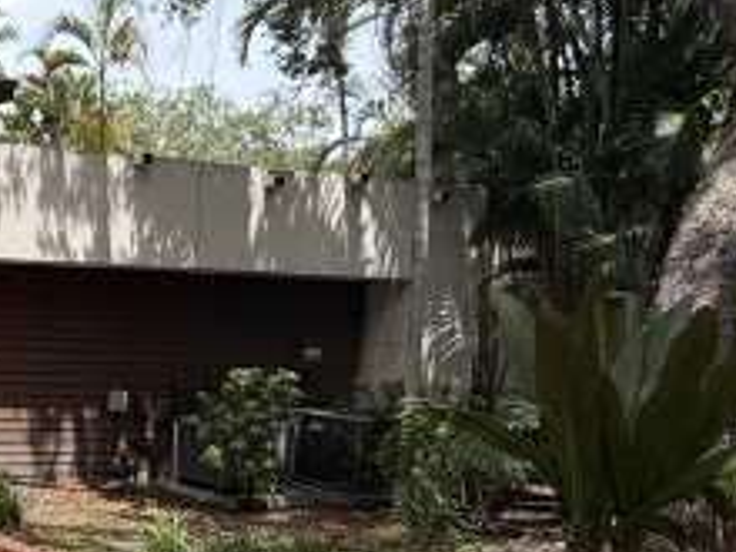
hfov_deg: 29.5
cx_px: -241
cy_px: 432
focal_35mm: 51
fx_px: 1084
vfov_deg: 28.0
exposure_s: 1/770
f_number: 2.2
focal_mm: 2.22
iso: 40
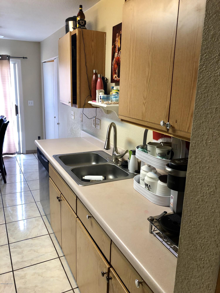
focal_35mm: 28
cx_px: 110
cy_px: 146
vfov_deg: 63.4
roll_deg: -2.1
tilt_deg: -12.9
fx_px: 237
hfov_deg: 49.7
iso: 40
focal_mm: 3.99
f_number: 1.8
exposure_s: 1/20
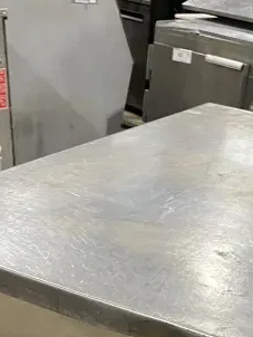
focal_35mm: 70
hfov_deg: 21.0
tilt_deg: -33.5
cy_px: 437
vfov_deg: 24.3
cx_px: 147
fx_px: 681
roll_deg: -6.7
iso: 250
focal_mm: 4.25
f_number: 1.8
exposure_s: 1/60
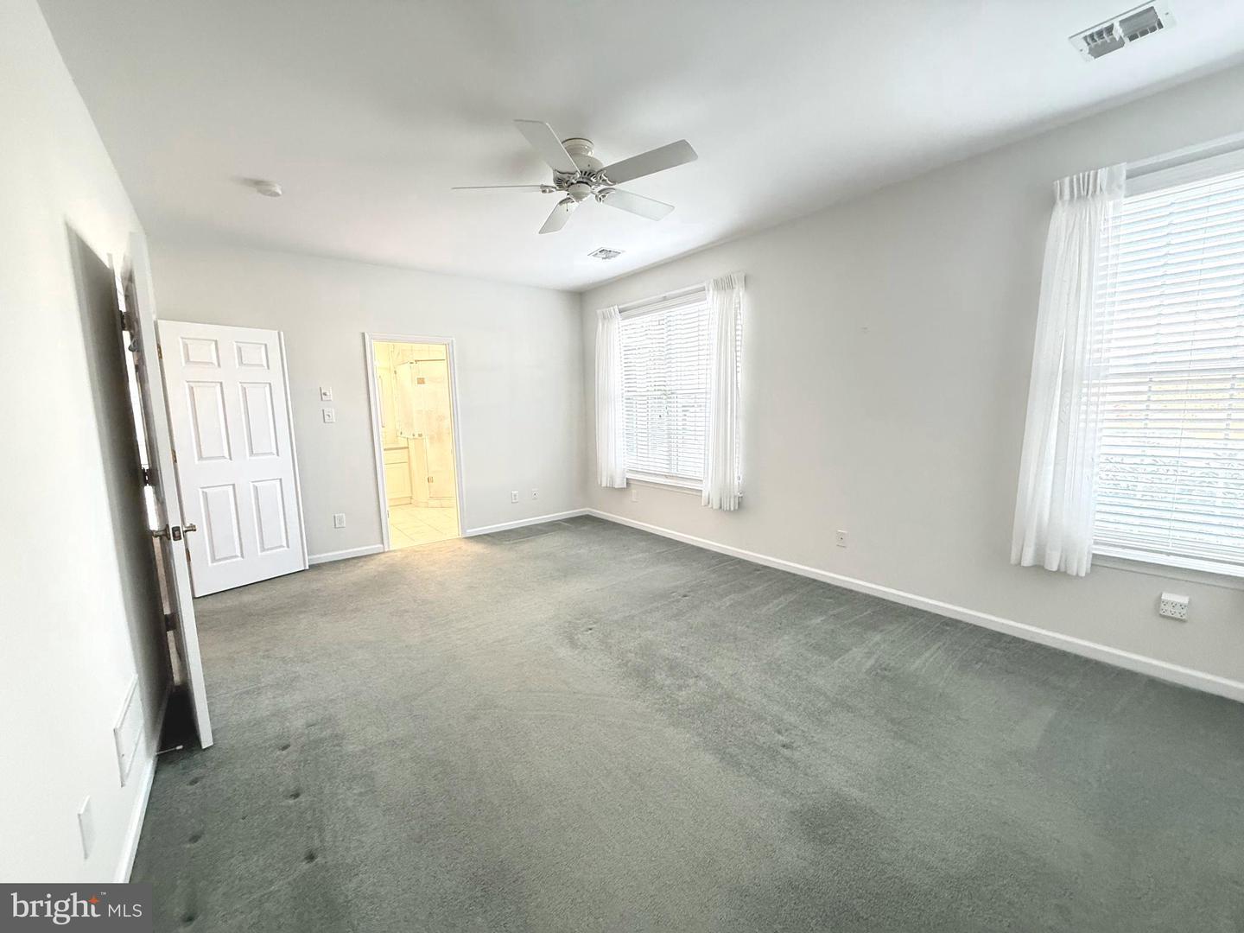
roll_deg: +1.6
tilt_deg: -7.1
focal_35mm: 14
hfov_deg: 102.1
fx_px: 503
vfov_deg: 85.7
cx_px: 622
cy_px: 466
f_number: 2.2
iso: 500
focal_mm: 2.22
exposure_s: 1/60
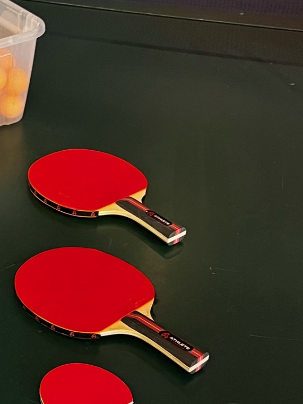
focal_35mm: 70
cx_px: -60
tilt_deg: -43.6
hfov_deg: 19.8
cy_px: 345
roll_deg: +3.1
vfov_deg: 27.0
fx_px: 817
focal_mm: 5.1
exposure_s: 1/33
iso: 500
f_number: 1.6
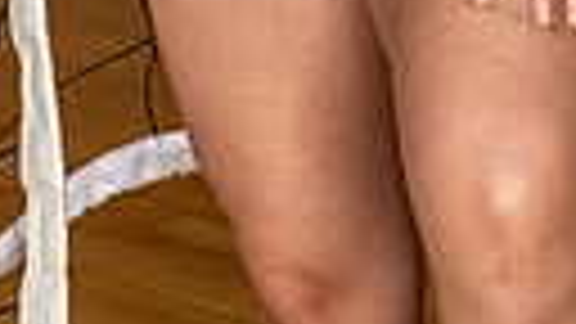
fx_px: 3925
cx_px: 328
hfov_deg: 8.4
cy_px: -608
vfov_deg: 4.6
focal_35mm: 257
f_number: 7.1
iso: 320
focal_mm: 70
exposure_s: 1/250
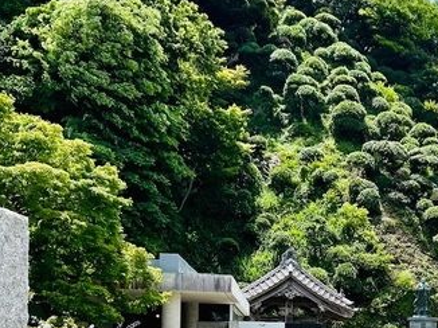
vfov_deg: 21.6
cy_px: 341
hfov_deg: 28.7
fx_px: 822
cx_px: 393
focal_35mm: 65
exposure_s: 1/3257
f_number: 1.5
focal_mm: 5.7
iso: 50
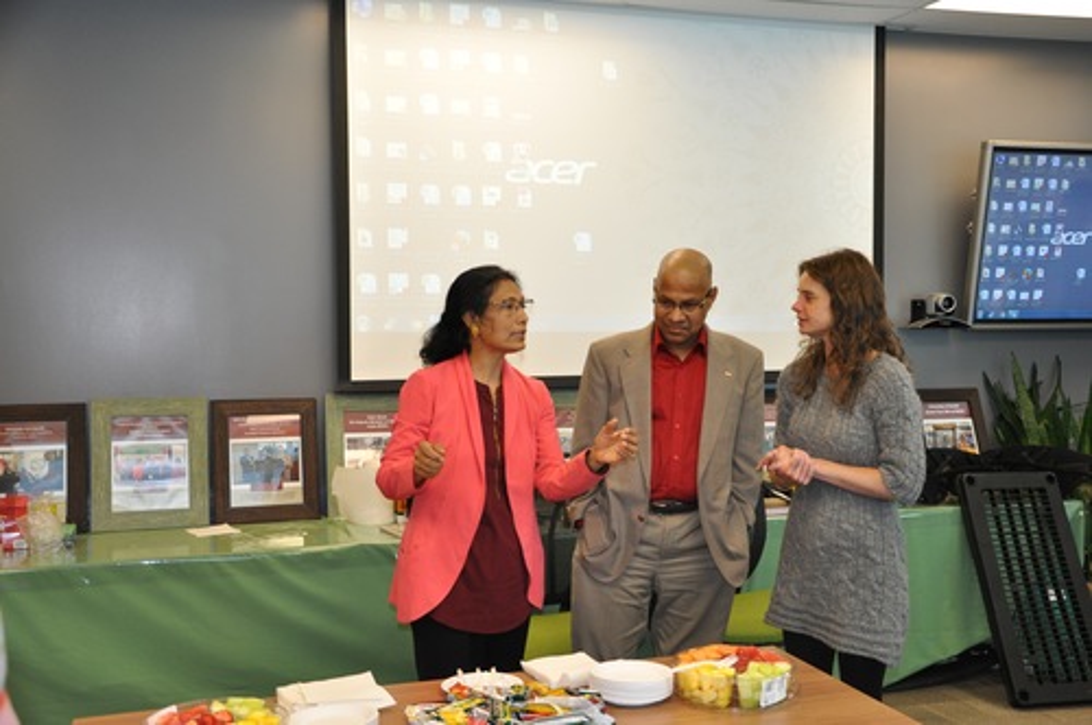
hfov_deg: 49.6
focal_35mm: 39
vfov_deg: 34.1
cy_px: 362
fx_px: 1181
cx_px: 546
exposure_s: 1/125
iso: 800
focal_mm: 26
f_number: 4
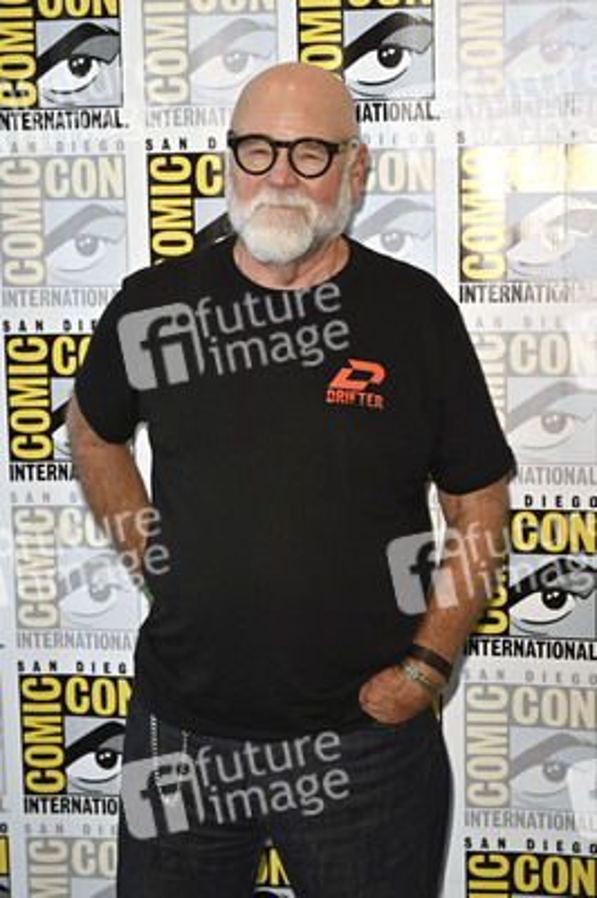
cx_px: 298
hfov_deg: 20.6
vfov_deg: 30.5
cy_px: 449
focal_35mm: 66
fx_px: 1644
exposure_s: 1/250
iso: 1250
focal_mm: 66
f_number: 5.6
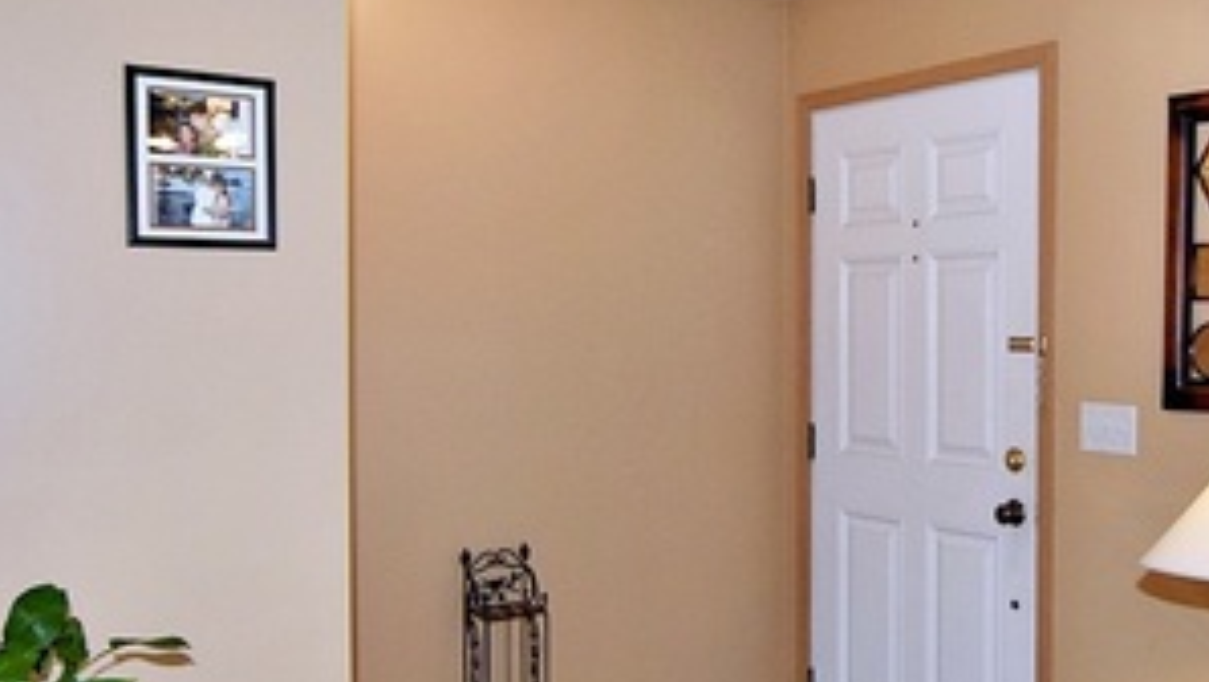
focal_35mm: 37
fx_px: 1191
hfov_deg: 51.6
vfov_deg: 31.9
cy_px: 343
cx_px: 905
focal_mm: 11
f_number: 5.6
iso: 800
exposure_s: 1/125
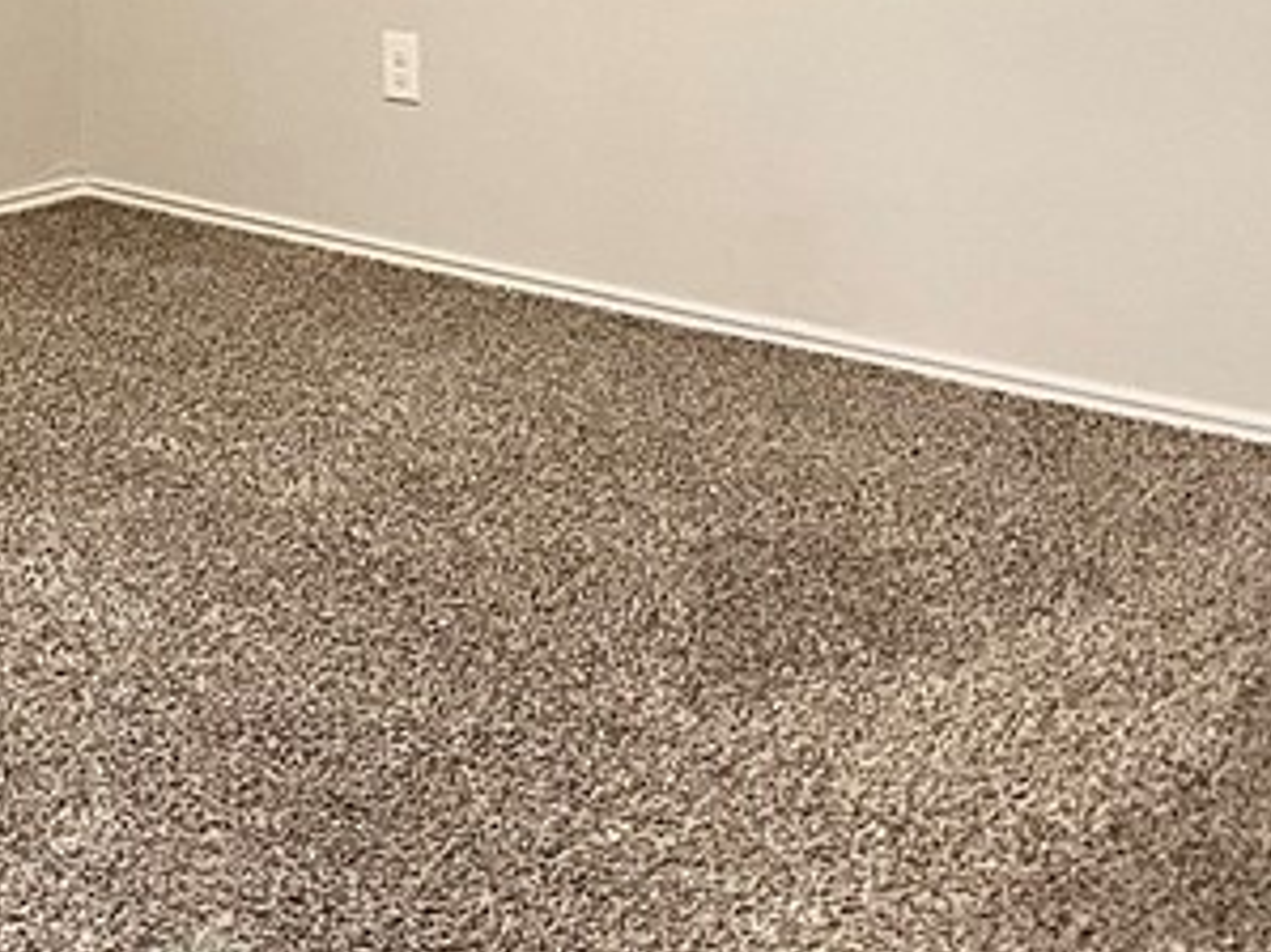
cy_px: -264
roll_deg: +1.0
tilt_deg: -1.0
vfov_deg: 15.8
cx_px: 94
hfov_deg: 21.5
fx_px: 3267
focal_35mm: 89
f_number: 1.8
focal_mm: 4.25
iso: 250
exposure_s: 1/60
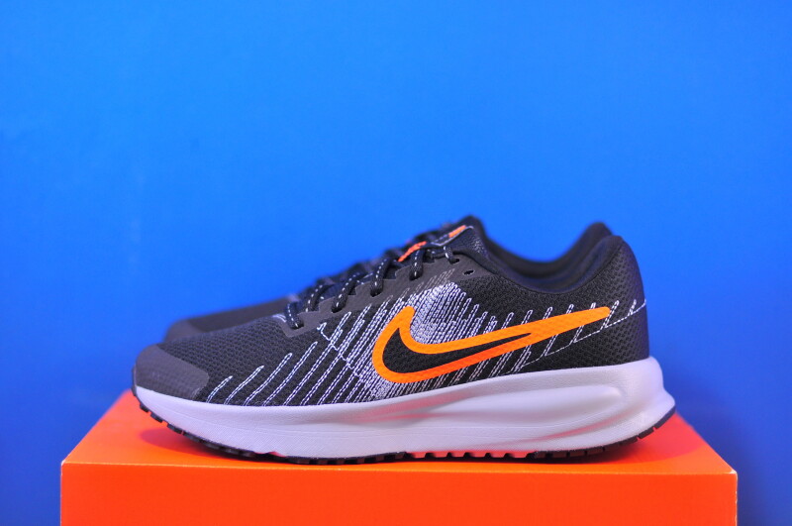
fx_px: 1648
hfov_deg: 27.0
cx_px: 396
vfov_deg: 18.1
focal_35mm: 75
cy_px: 263
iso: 250
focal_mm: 50
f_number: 2
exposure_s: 1/320
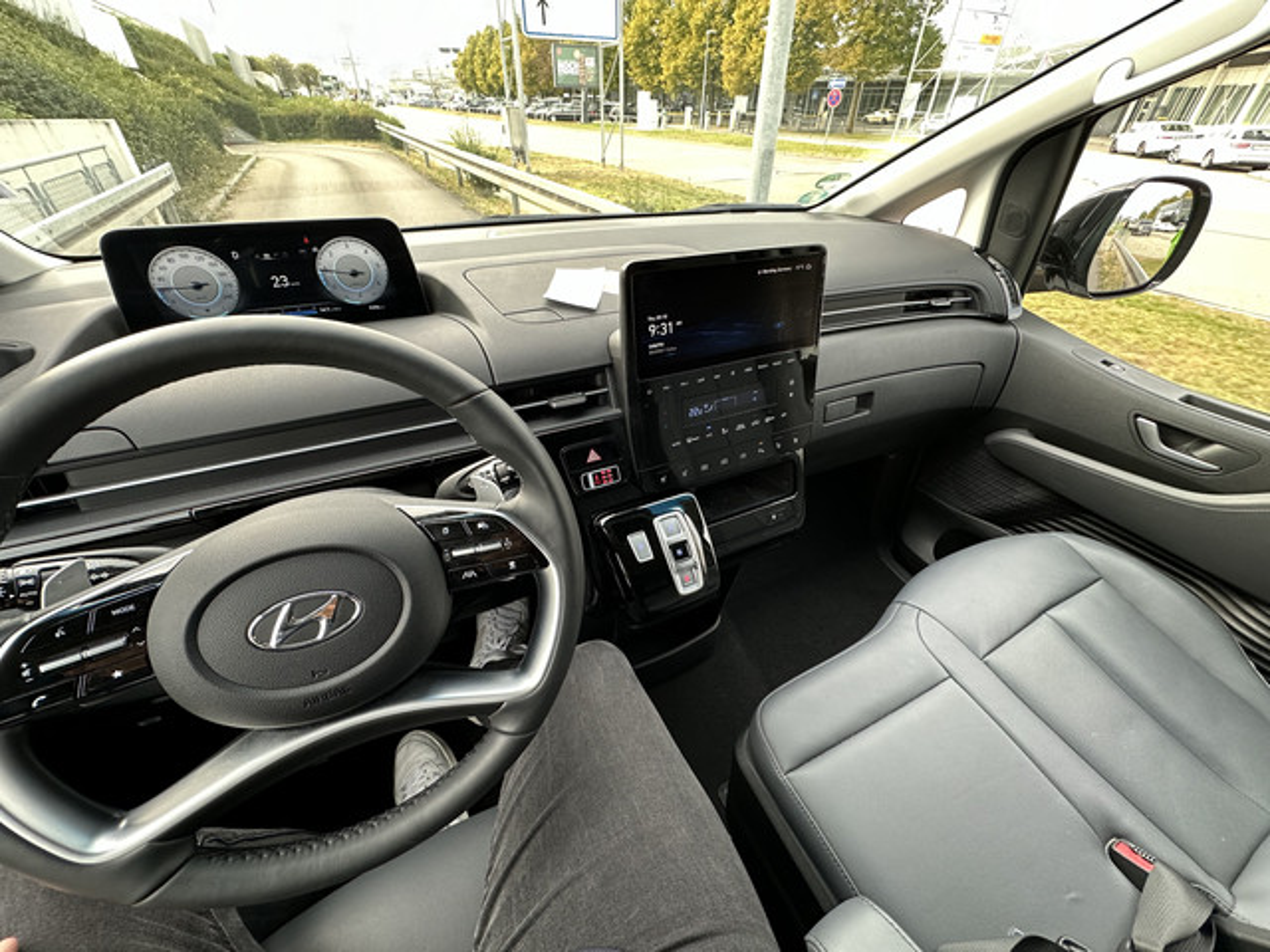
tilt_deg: -36.4
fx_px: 514
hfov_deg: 102.1
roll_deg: -0.1
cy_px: 476
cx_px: 635
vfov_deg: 85.7
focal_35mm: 14
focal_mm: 2.22
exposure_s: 1/99
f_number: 2.2
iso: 125
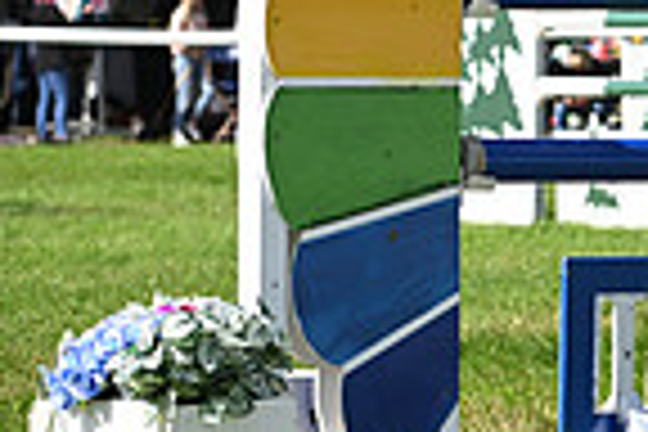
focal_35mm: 370
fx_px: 6659
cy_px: -182
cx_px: 1300
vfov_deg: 3.7
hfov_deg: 5.5
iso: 180
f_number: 4.5
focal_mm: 92
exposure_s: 1/1250
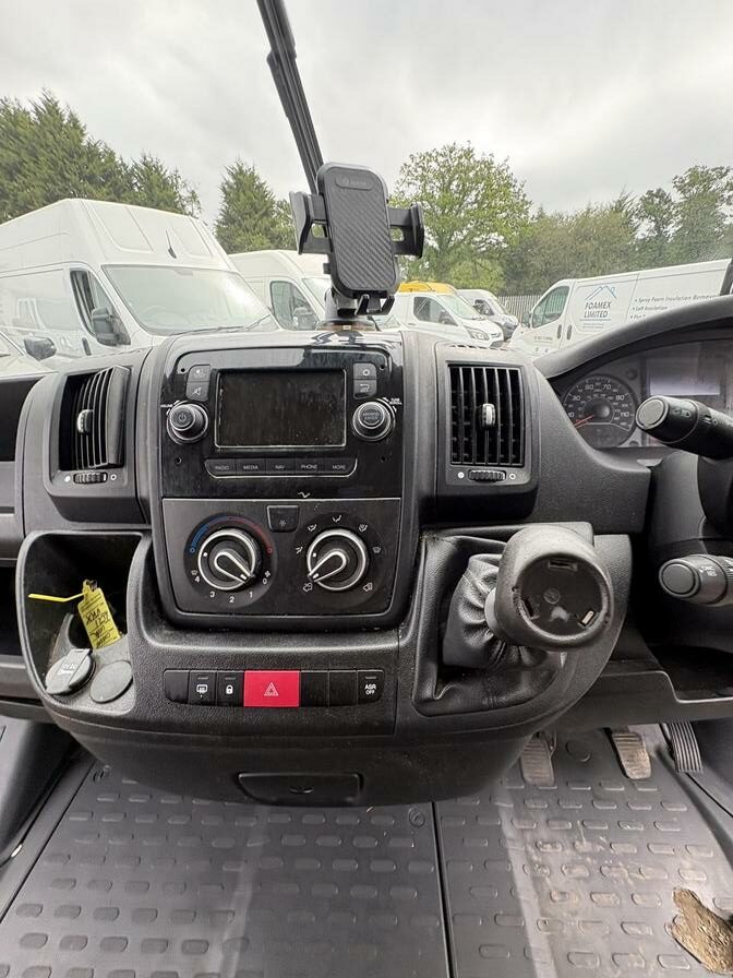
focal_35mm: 14
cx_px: 366
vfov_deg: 102.1
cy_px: 489
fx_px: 395
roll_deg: -3.8
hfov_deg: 85.7
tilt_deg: -29.3
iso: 100
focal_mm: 2.22
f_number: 2.2
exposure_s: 1/139
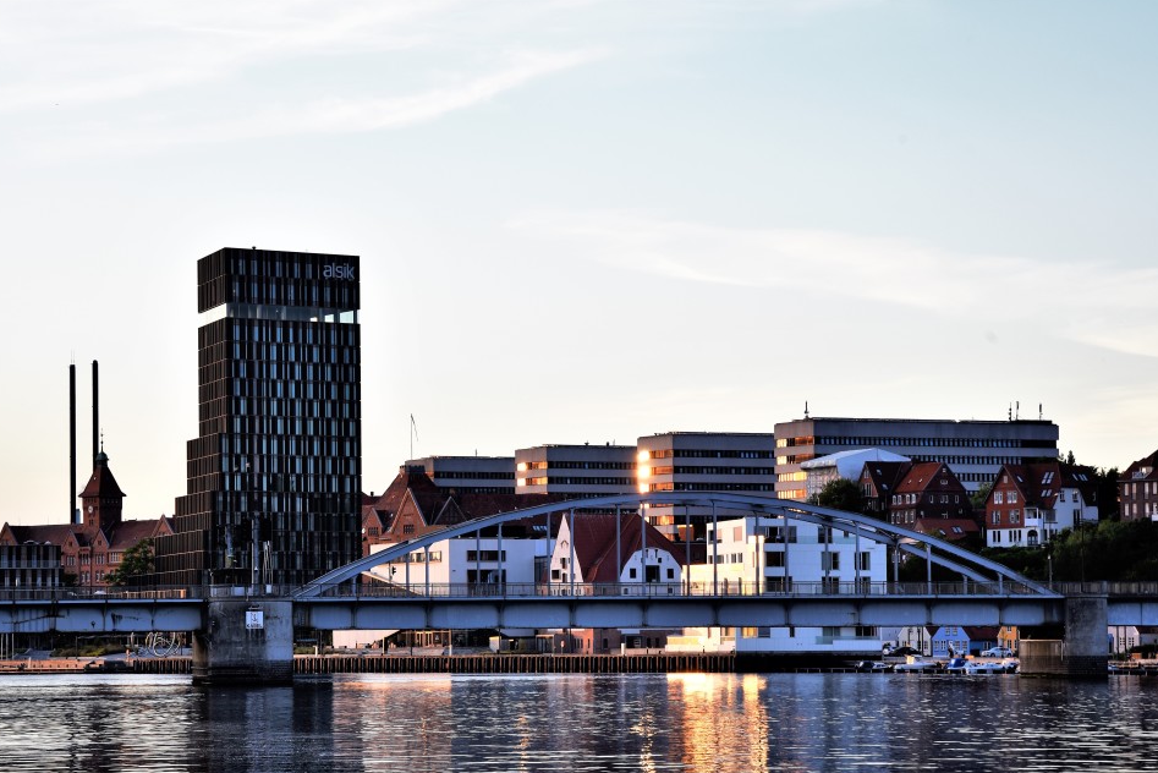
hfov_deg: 15.4
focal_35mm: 133
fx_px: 4279
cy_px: 482
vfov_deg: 10.3
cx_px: 539
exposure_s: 1/30
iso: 100
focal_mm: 105
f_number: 11
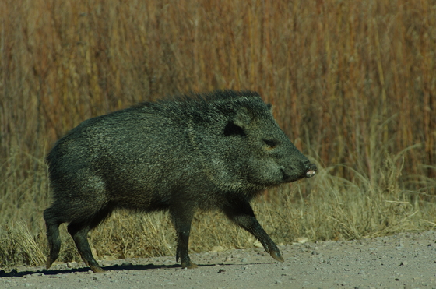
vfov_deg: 2.6
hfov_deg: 3.9
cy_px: 144
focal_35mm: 525
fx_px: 6346
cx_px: 218
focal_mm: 350
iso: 100
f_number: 6.3
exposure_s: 1/640
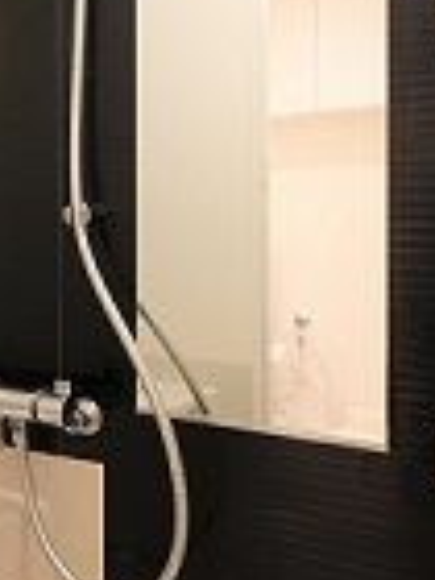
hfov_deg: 29.5
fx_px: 670
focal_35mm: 40
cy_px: 236
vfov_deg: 46.6
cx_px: -120
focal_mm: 7
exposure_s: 1/13
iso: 640
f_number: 4
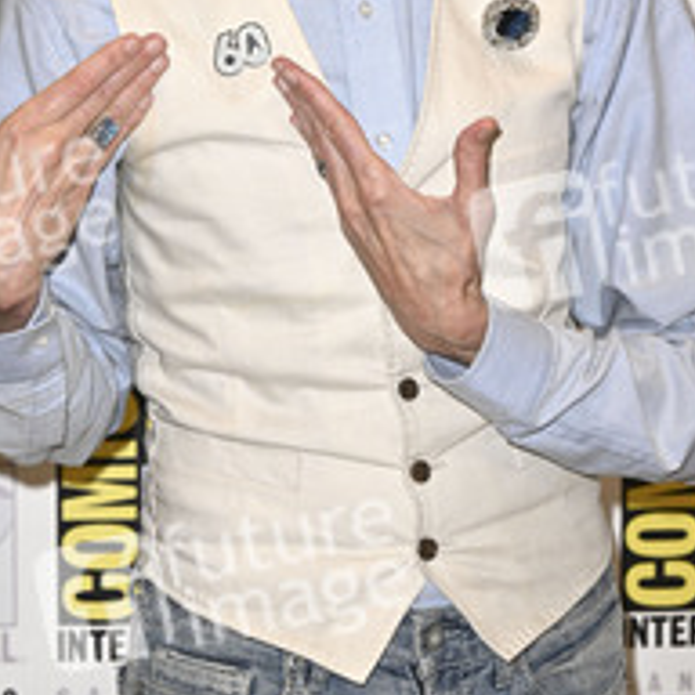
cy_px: 43
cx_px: 326
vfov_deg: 11.1
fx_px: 3544
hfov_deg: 11.2
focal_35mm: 156
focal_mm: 88
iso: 2000
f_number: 6.3
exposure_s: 1/250
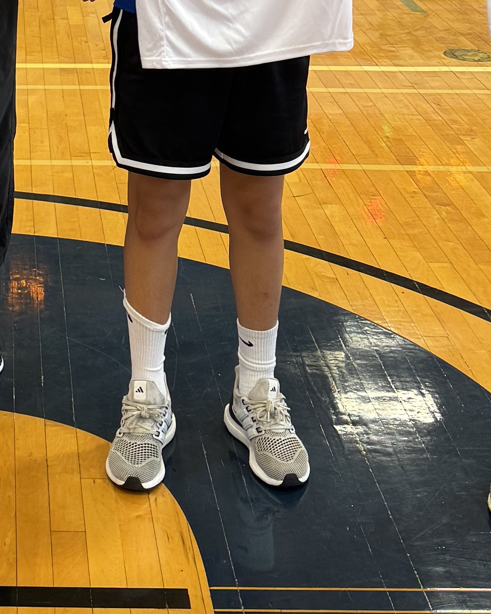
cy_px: -126
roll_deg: +0.1
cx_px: -32
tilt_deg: -8.7
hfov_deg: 17.1
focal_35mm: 87
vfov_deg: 20.5
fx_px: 1581
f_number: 1.78
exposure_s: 1/60
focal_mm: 6.76
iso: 160
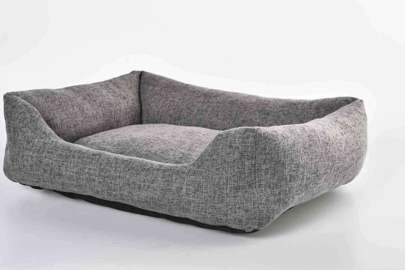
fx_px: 855
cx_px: 199
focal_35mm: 76
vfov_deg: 17.9
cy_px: 106
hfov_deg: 26.6
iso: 320
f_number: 10
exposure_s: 1/125
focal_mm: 62
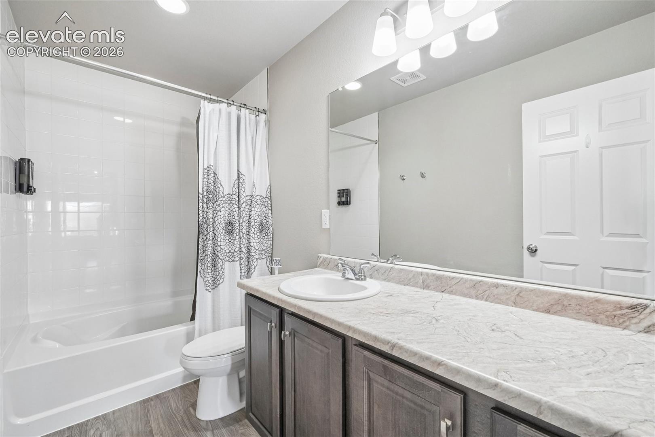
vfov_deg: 77.3
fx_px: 273
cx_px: 328
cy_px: 218
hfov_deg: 100.4
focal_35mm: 15
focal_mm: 10
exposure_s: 1/13
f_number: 8
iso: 800
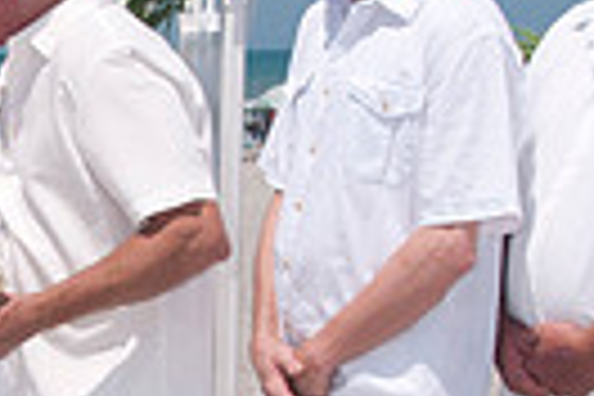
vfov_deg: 9.4
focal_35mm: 145
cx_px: 32
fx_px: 2392
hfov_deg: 14.0
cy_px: 331
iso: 100
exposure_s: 1/250
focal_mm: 22
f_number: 13
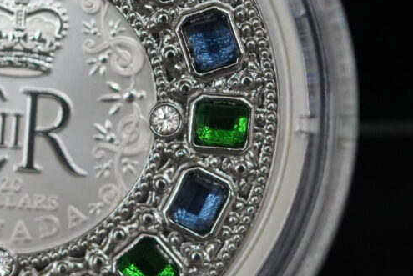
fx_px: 3203
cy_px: 108
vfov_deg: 4.9
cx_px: -11
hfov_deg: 7.3
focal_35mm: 279
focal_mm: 90
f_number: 3.2
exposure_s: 1/160
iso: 1600
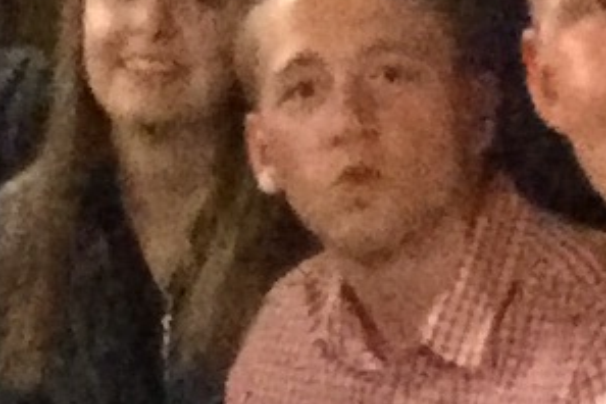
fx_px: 2340
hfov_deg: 14.6
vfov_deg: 9.8
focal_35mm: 139
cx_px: 69
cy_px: 424
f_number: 2.2
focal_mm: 2.65
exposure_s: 1/17
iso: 2000
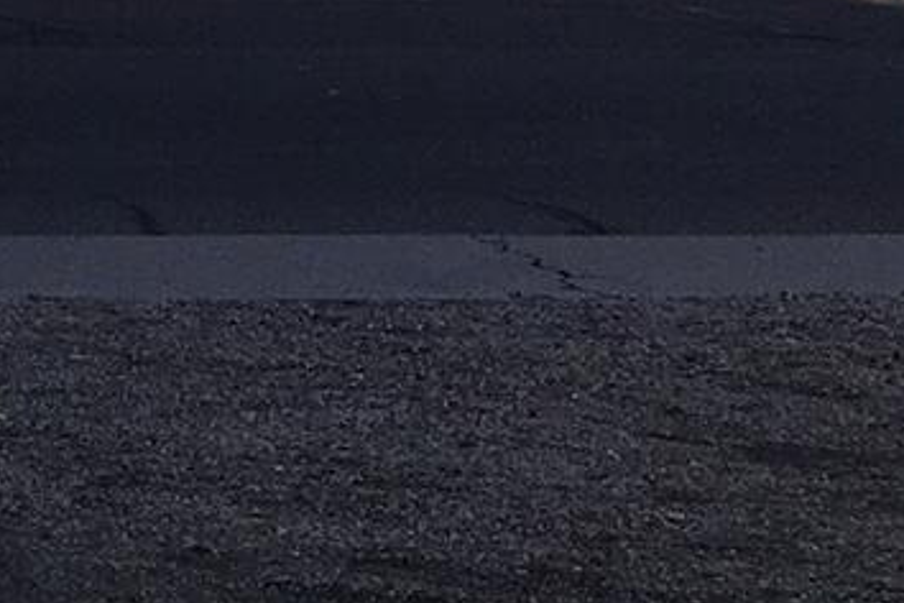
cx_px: -947
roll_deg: -0.9
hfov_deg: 10.8
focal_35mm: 172
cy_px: -790
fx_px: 4319
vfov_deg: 7.5
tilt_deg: +4.8
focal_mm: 4.15
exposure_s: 1/1672
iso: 25
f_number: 2.2
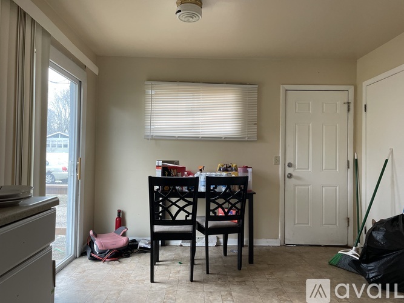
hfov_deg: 67.3
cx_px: 202
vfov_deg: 53.0
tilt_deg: +1.5
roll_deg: -1.4
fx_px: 303
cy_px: 152
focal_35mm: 26
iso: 125
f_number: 1.6
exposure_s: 1/120
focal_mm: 4.2
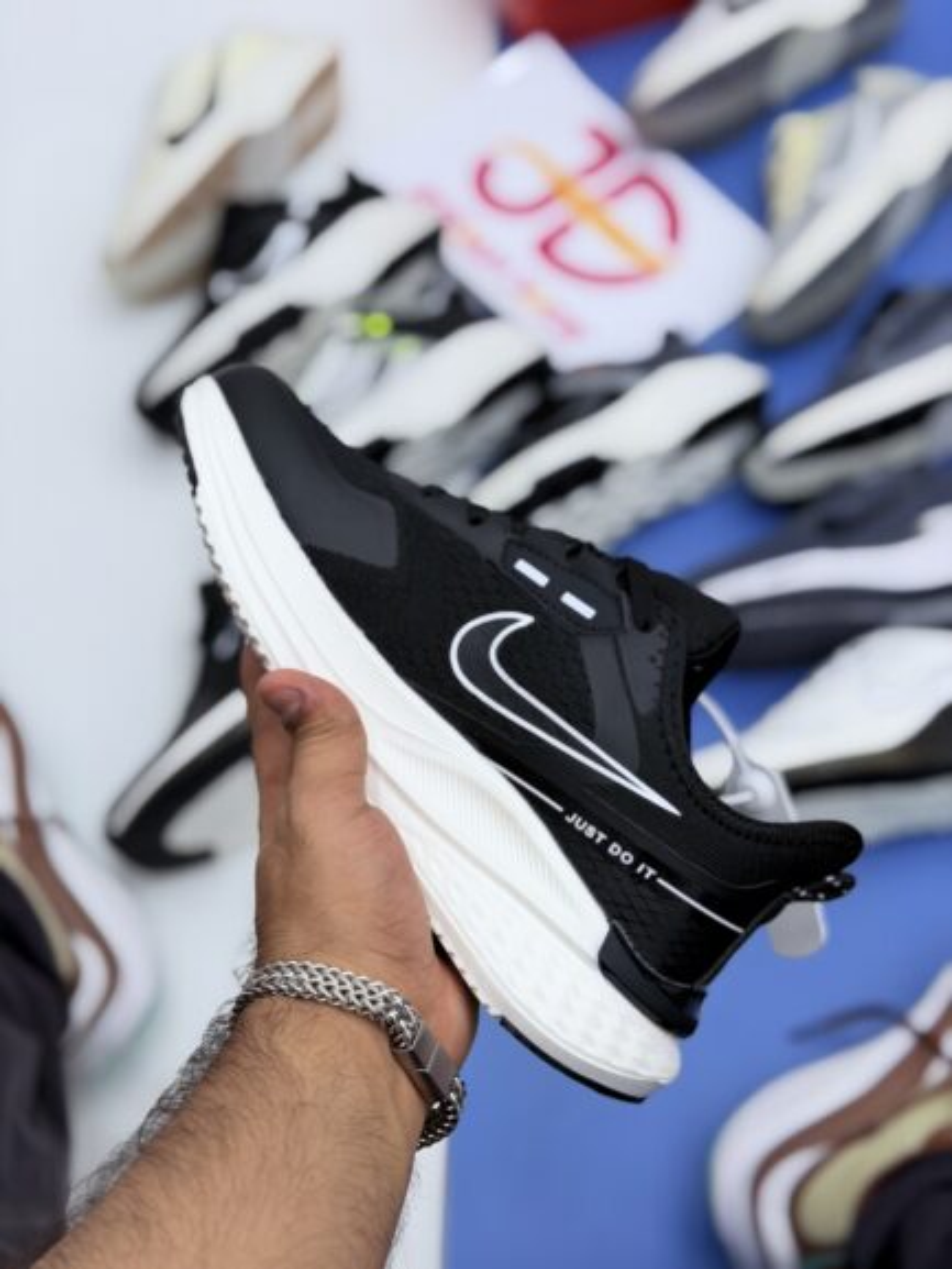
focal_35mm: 48
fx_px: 1759
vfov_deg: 39.6
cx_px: 476
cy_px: 634
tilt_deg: -59.2
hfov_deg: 30.3
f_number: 1.78
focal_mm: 6.76
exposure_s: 1/348
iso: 64
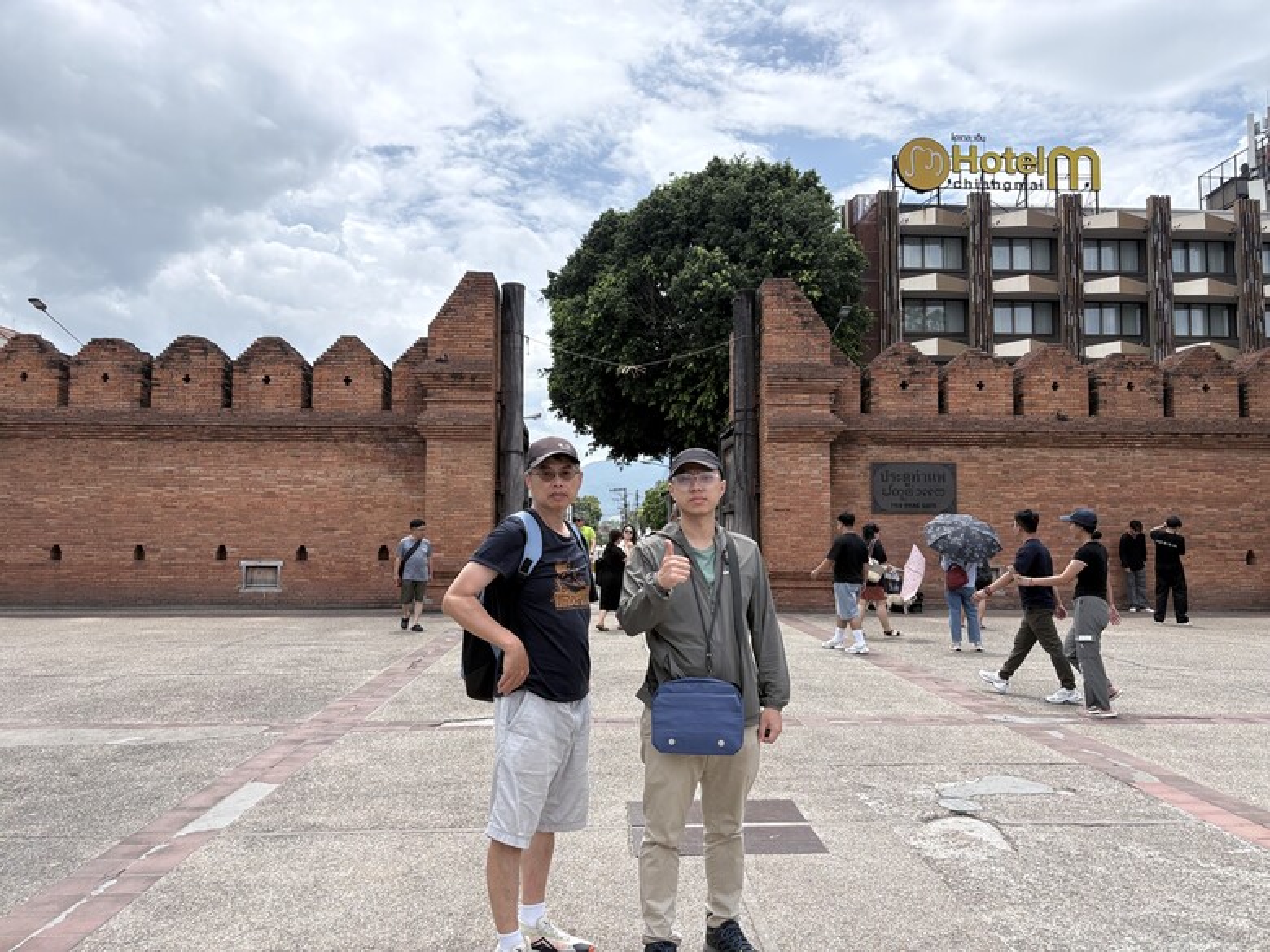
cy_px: 476
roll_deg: -0.1
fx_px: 954
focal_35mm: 26
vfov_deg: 53.1
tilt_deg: +4.5
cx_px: 635
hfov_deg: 67.3
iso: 64
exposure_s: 1/4329
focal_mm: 5.96
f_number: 1.6
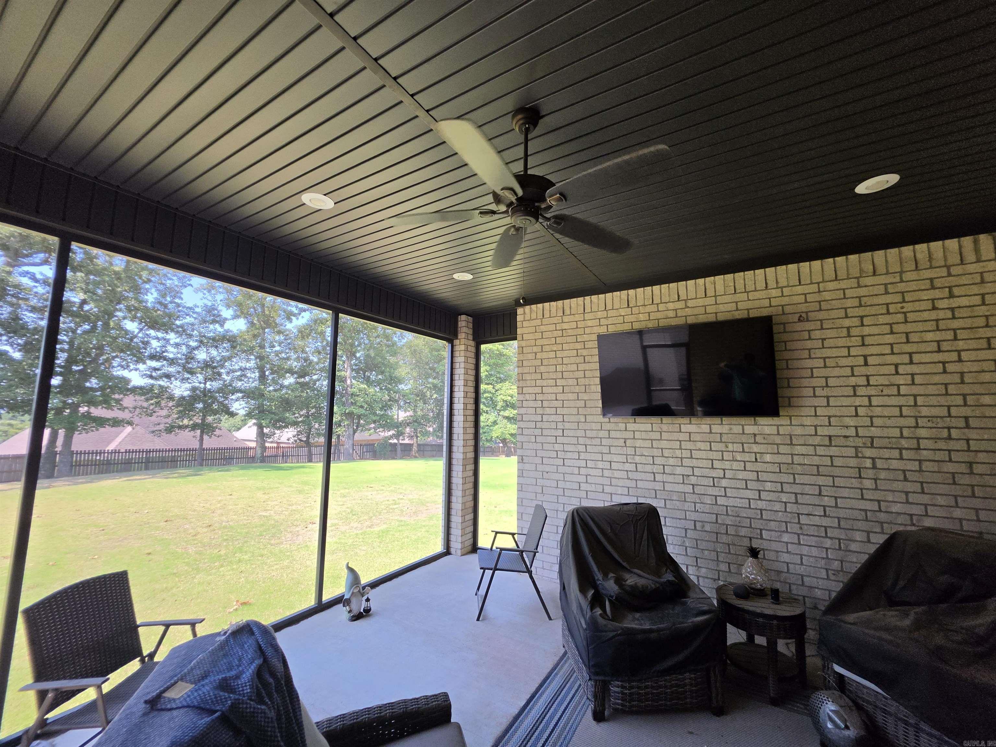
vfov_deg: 89.9
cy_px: 374
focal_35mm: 13
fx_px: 374
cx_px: 498
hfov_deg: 106.2
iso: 64
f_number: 1.9
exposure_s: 1/359
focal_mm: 2.2
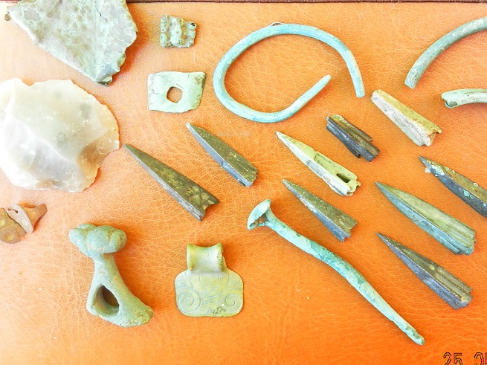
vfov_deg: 28.0
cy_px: 164
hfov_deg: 36.5
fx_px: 731
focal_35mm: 52
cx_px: 315
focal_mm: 6.7
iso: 160
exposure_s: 1/40
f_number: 4
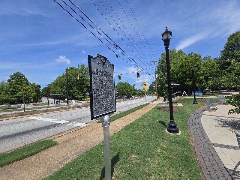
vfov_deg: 89.9
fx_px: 90
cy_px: 90
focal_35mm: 13
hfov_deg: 106.2
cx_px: 120
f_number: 2.2
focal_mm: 2.2
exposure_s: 1/2745
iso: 50
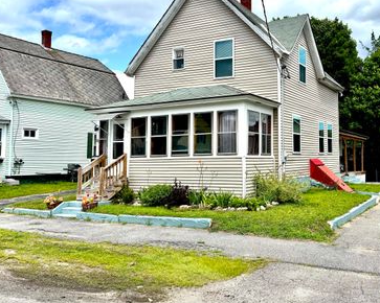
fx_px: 393
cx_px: 254
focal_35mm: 35
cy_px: 125
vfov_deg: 42.0
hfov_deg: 50.6
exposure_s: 1/3788
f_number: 1.6
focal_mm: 5.96
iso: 50
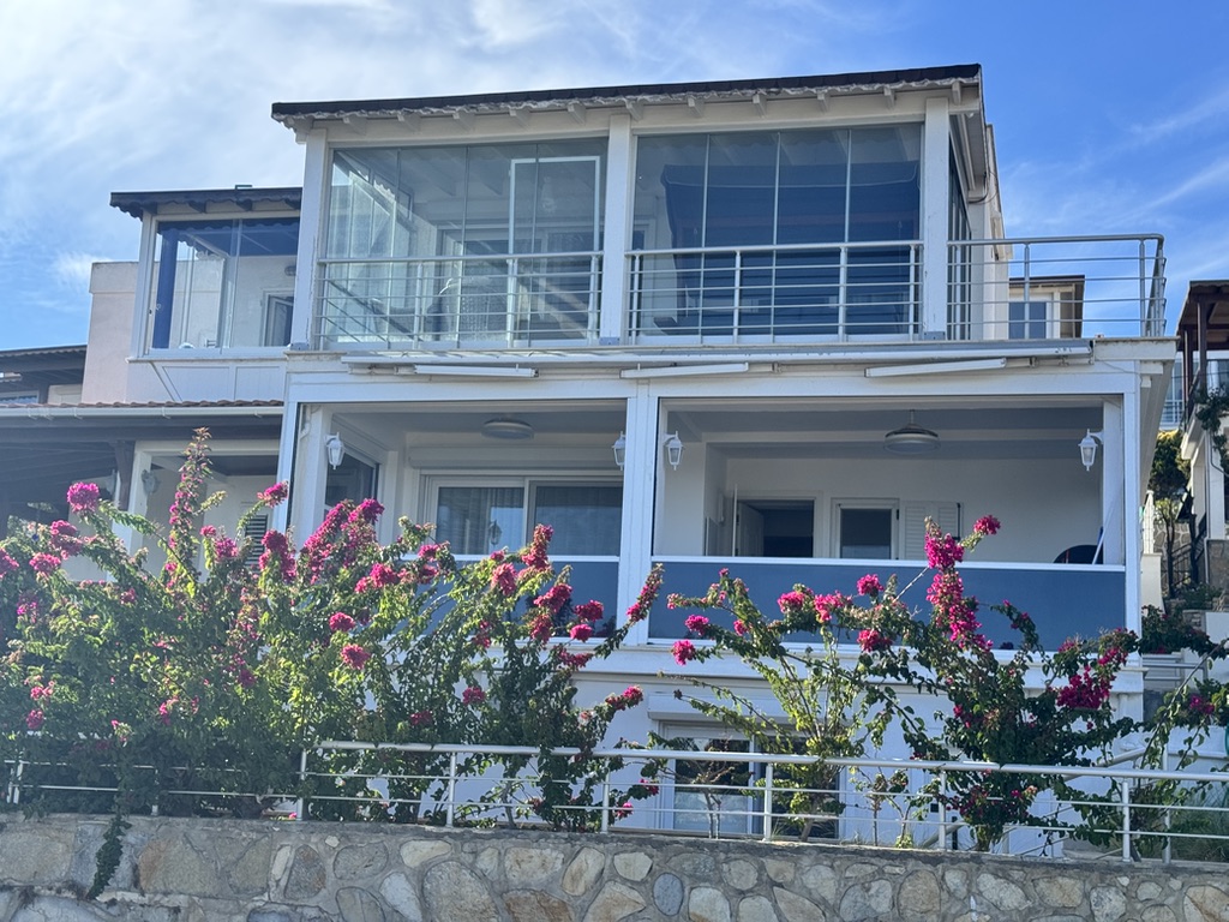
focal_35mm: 48
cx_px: 614
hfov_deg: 39.7
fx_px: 1704
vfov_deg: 30.3
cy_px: 461
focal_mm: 6.76
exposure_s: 1/2179
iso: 64
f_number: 1.78
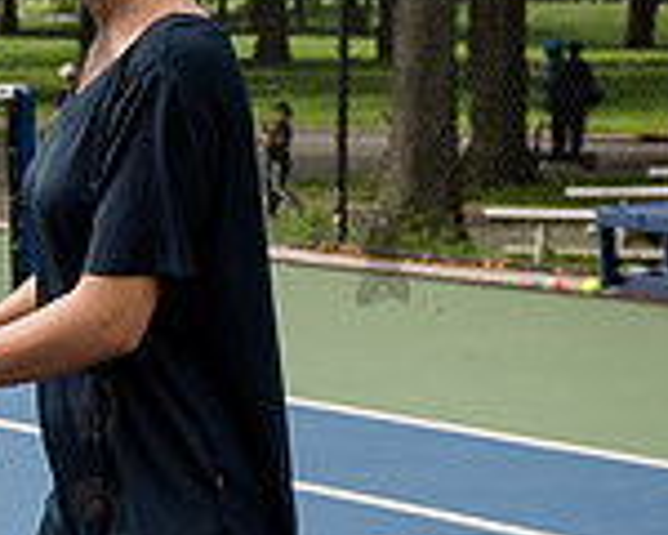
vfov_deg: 8.9
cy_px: 332
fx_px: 3420
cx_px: -680
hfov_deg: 10.3
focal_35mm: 173
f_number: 4
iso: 200
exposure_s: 1/1250
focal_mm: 24
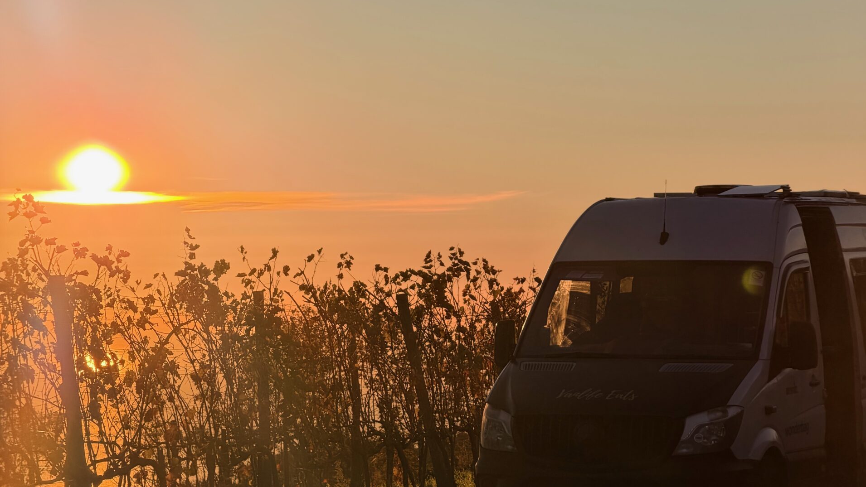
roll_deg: +0.7
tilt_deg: +0.7
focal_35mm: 146
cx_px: 435
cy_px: 230
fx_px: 3353
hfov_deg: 14.7
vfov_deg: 8.3
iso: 20
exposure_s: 1/672
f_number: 2.8
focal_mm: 16.89
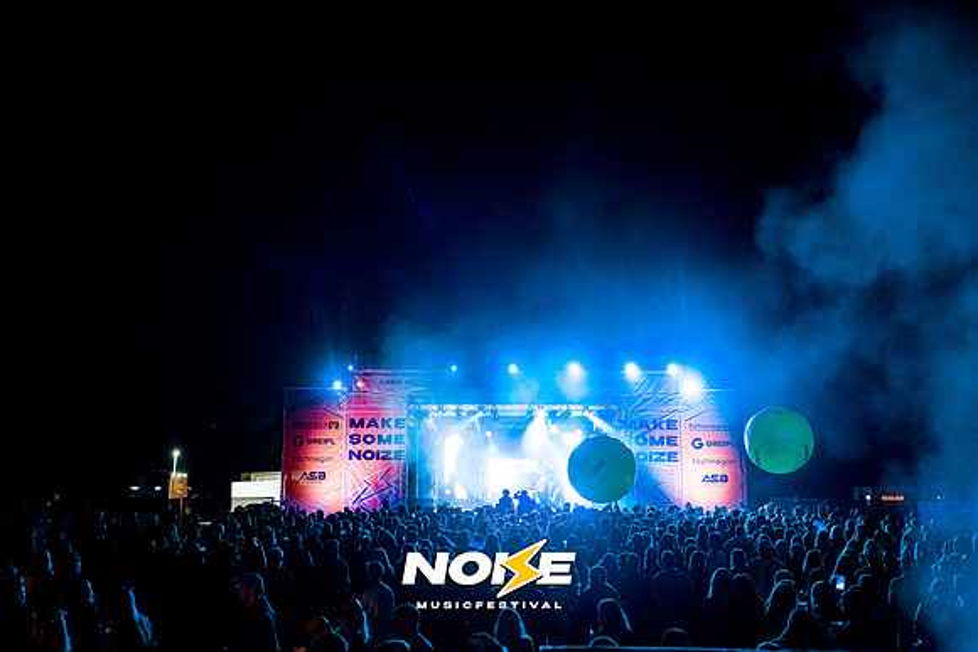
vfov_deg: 37.9
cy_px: 326
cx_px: 489
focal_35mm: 35
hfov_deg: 54.4
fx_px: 951
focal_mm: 35
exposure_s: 1/80
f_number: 4.5
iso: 3200
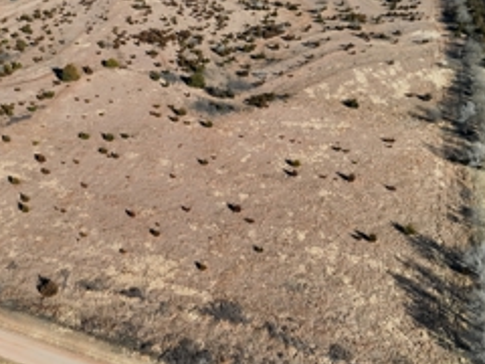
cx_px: 160
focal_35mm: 40
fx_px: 560
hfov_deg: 46.0
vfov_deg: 36.0
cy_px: 180
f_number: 1.7
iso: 130
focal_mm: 6.72
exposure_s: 1/3000
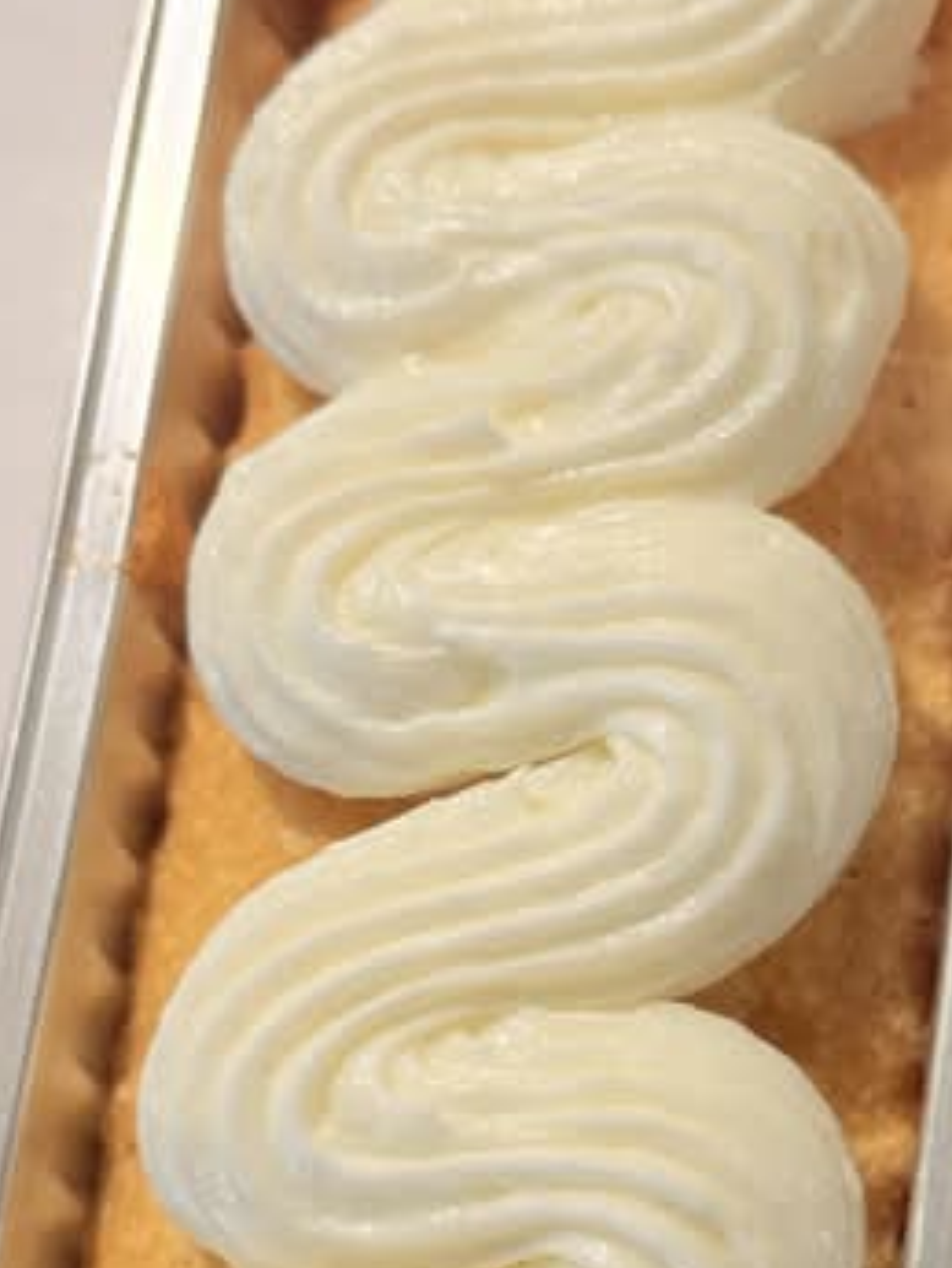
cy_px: 932
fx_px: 3738
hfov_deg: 14.5
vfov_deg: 19.1
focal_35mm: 102
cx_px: 618
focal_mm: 6.76
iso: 80
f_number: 1.78
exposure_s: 1/60
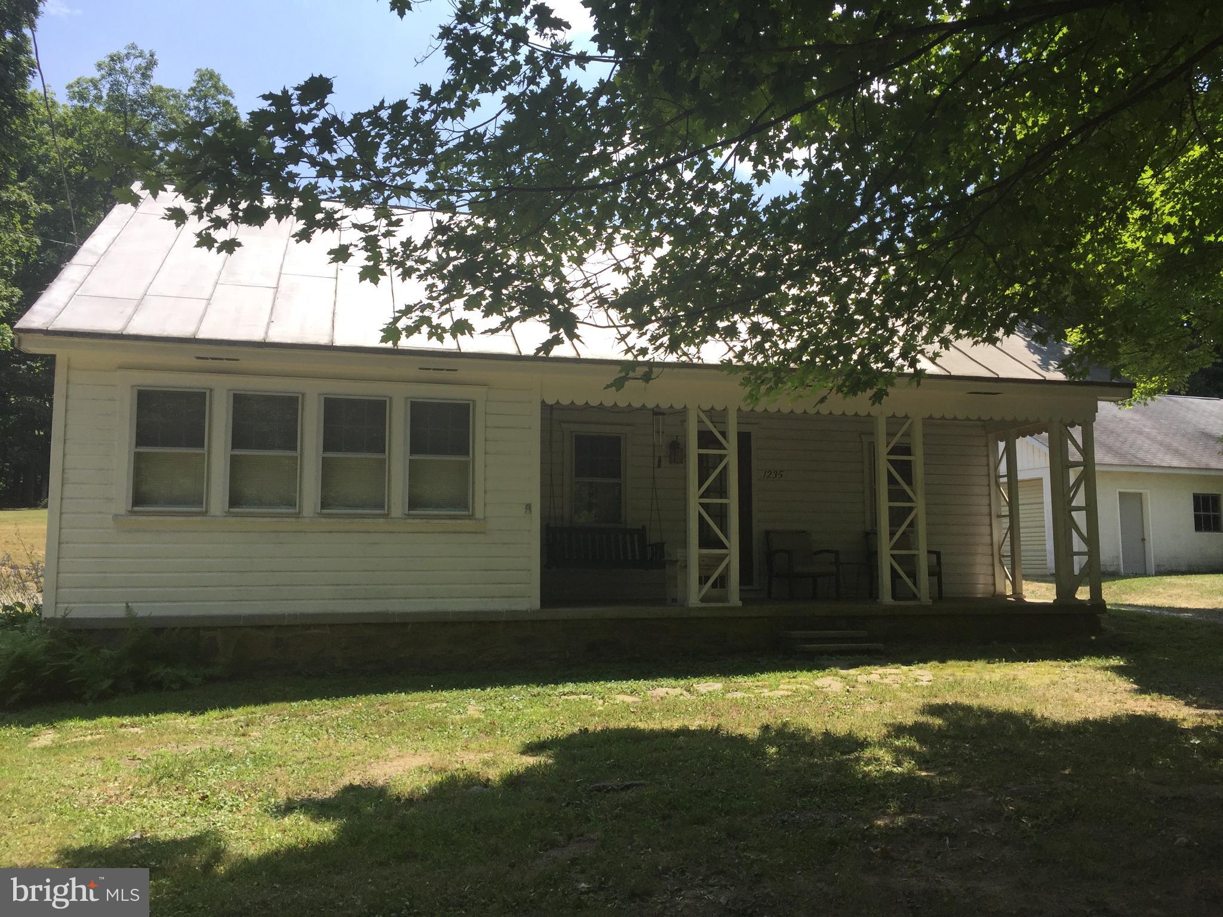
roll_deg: -1.4
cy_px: 458
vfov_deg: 48.2
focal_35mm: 29
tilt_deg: +4.5
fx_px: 1025
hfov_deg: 61.7
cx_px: 612
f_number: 2.2
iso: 32
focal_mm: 4.15
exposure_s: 1/1364
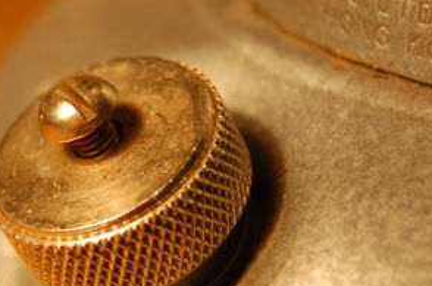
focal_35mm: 143
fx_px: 1712
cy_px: 142
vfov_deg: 9.6
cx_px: 107
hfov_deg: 14.3
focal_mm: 55
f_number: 5.6
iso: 400
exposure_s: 1/60
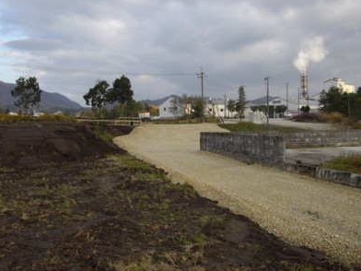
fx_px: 323
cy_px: 131
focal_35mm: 31
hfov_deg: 58.3
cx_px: 195
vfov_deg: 45.4
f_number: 3.2
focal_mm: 4.9
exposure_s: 1/250
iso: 100
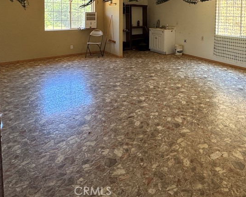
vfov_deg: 49.4
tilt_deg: -1.9
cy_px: 22
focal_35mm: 26
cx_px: 180
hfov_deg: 62.7
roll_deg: -1.8
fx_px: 189
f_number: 2.2
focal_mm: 2.22
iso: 160
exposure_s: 1/99
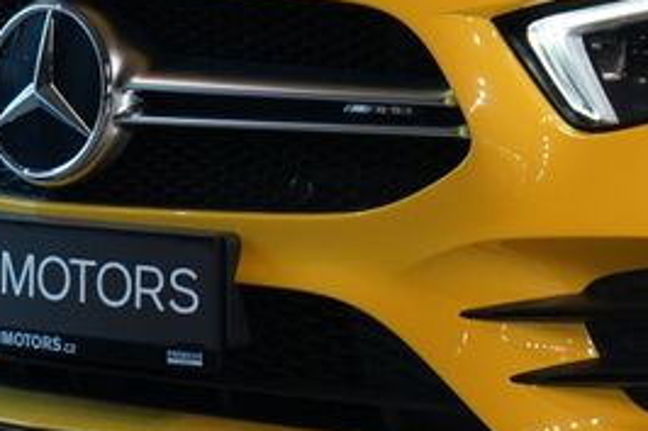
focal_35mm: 235
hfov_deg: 8.7
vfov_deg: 5.8
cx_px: 789
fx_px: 4227
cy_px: -77
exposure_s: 1/160
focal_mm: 61
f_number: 5
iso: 1600
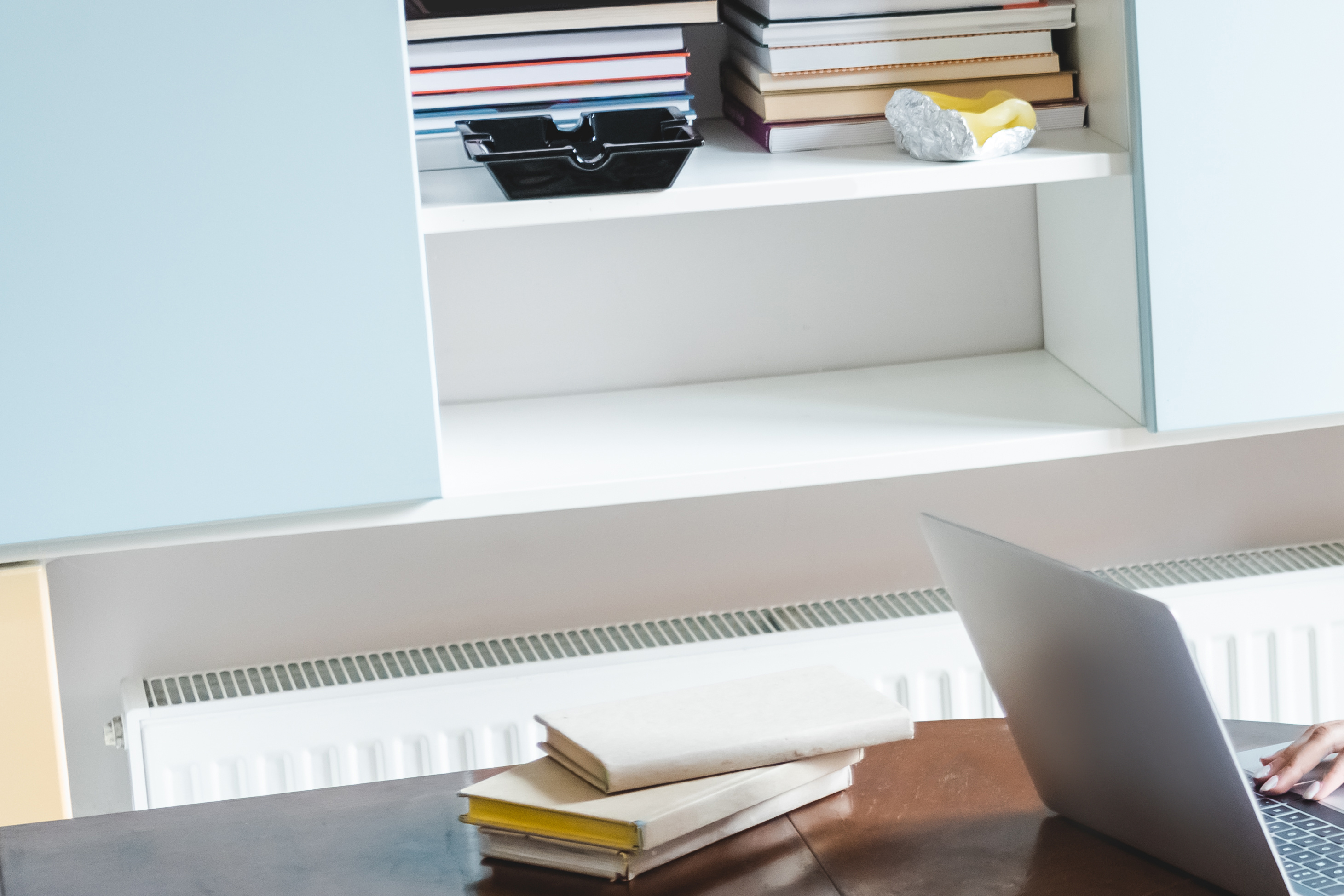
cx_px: 1671
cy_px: 420
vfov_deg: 10.9
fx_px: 4705
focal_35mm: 126
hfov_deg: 15.6
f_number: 3.5
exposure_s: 1/200
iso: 640
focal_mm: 50
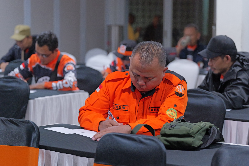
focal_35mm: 97
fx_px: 671
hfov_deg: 21.0
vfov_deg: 14.1
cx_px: 124
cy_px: 83
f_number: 4
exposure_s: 1/160
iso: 10000
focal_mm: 97
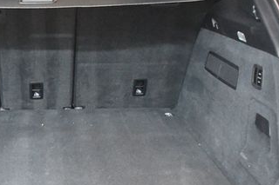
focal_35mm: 72
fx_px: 558
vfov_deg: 18.9
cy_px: 110
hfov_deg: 27.2
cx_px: 32
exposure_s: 1/50
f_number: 3.8
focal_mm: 24
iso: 12800
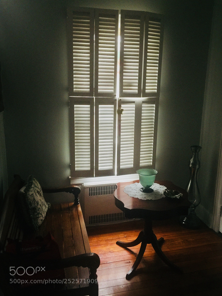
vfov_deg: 60.0
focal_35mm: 30
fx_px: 257
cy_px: 143
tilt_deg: -11.1
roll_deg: -0.8
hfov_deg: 46.8
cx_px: 113
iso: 80
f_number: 2.2
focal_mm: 4.15
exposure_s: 1/4
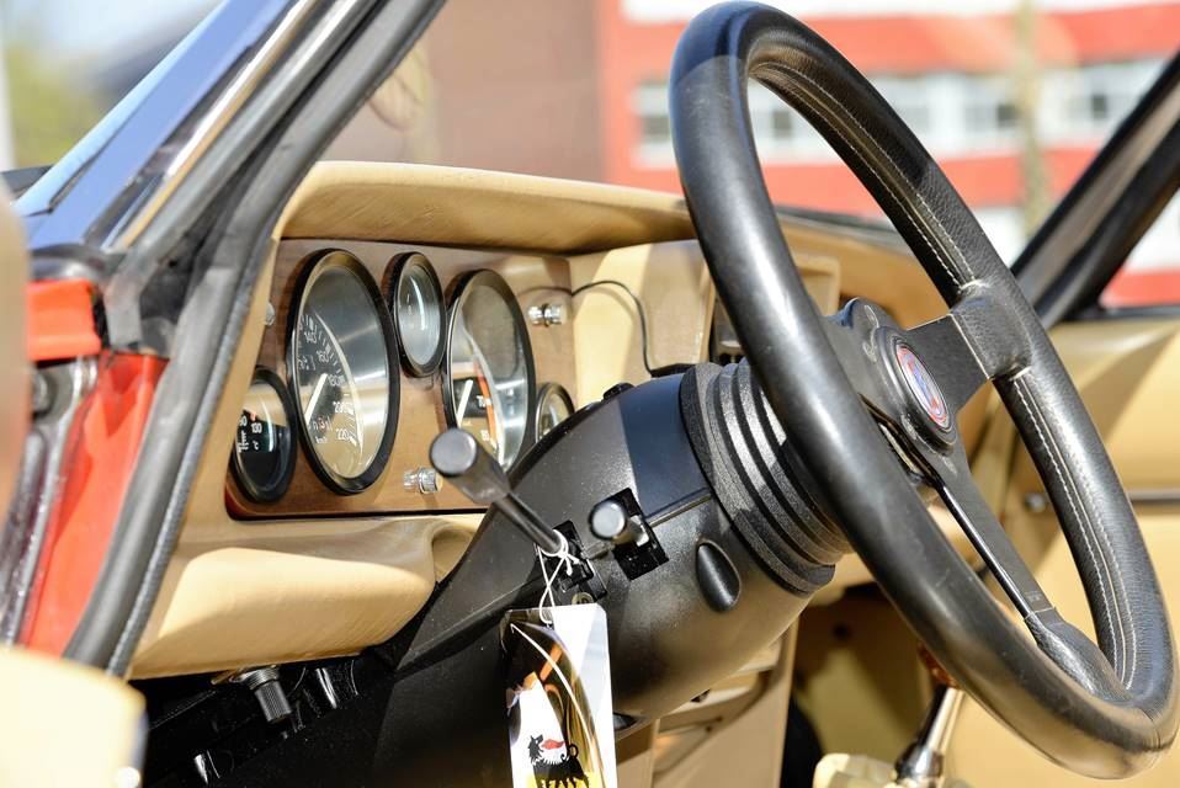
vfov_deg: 11.4
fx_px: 3936
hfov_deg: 17.1
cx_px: 590
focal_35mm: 120
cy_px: 394
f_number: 8
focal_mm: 120
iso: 200
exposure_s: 1/200
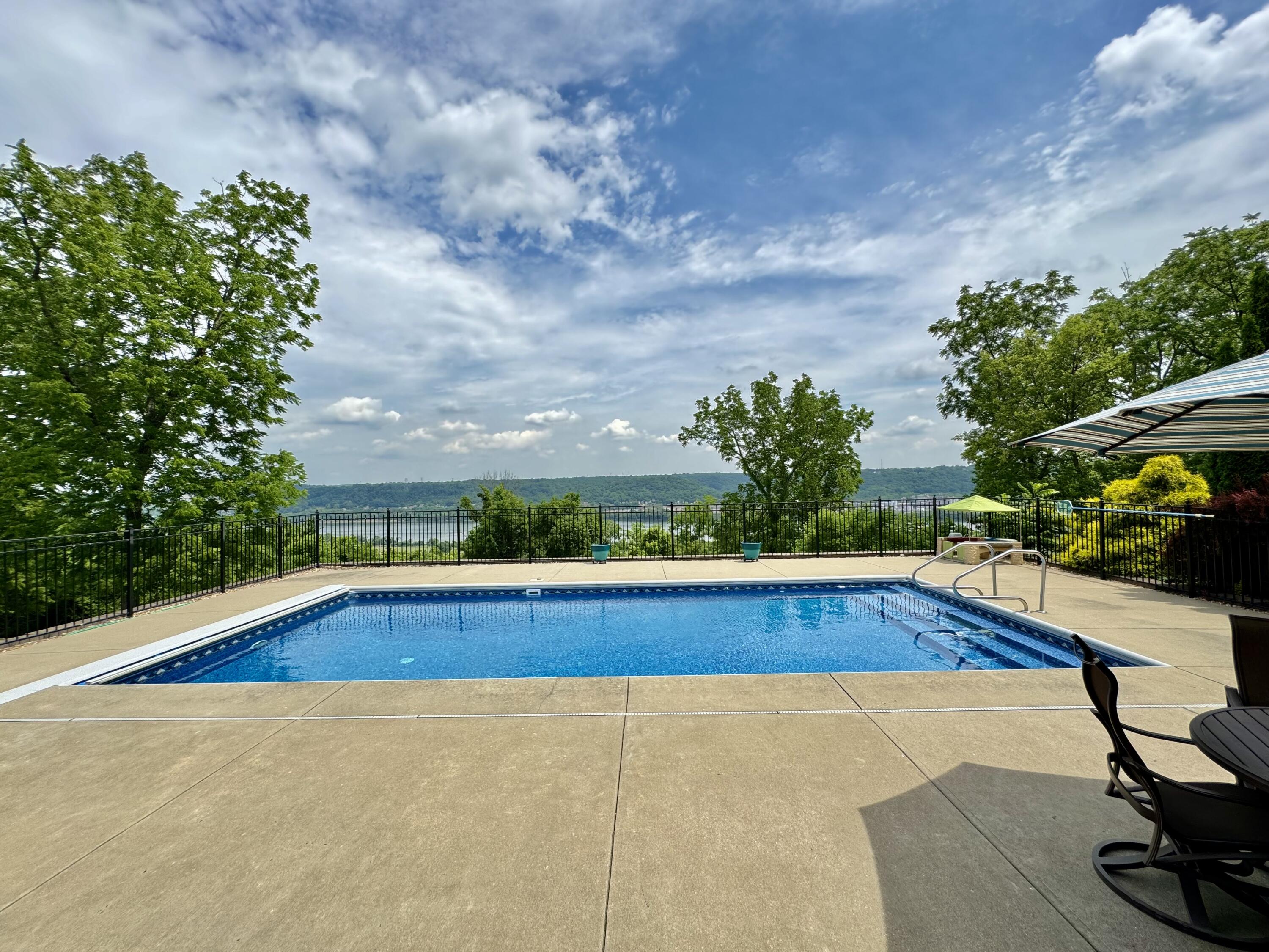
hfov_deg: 102.1
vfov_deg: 85.7
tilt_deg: +0.2
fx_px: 513
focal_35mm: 14
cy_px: 476
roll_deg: +1.7
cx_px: 634
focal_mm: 2.22
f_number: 2.2
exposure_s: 1/868
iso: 40
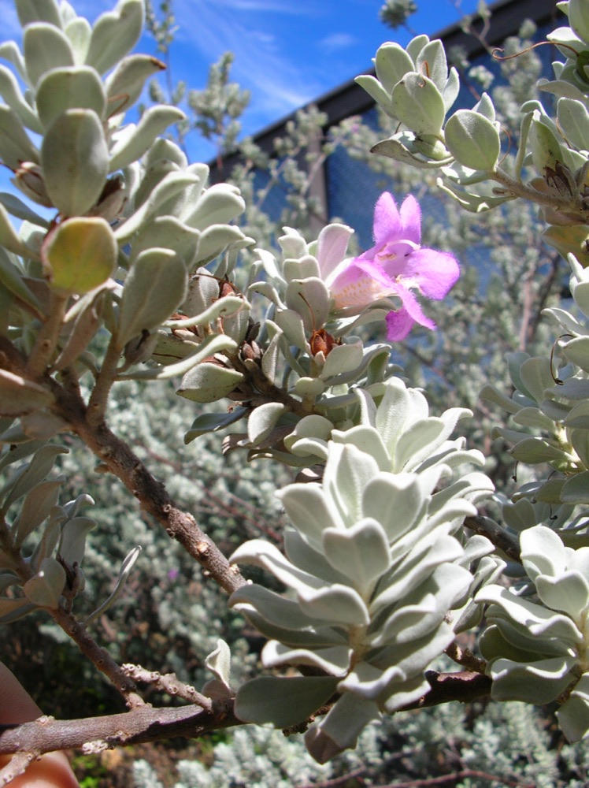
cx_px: 294
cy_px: 394
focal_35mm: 35
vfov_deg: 52.7
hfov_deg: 40.6
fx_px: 795
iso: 50
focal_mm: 5.8
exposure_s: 1/295
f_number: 5.6
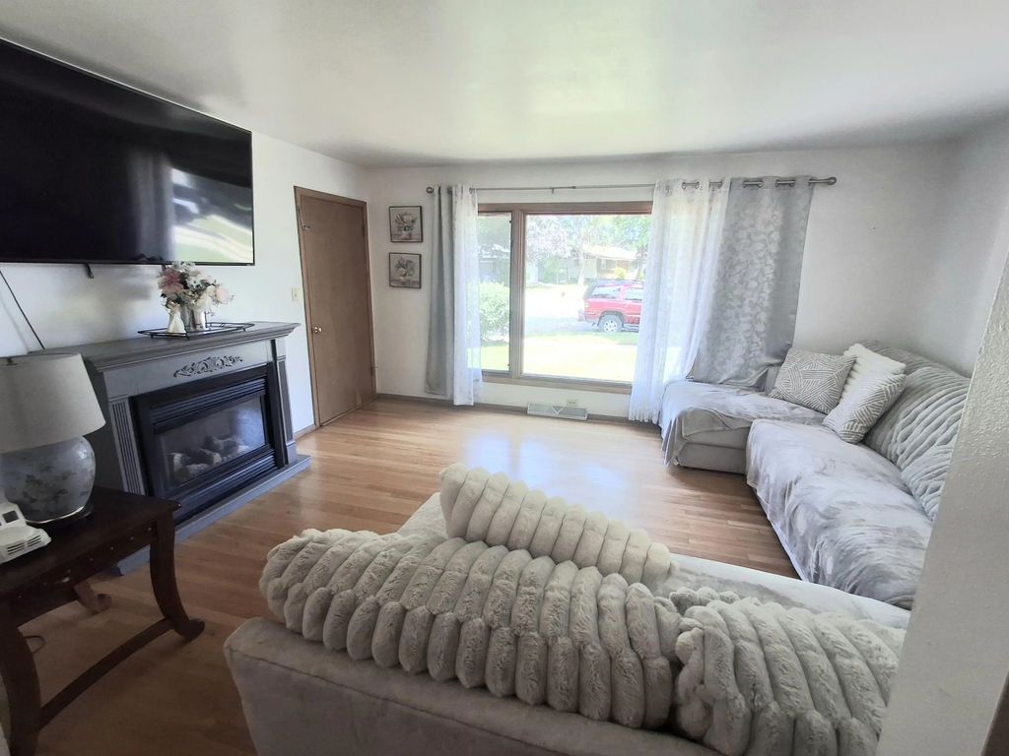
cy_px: 378
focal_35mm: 16
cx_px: 504
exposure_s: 1/60.2
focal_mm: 1.64
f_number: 2.2
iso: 40
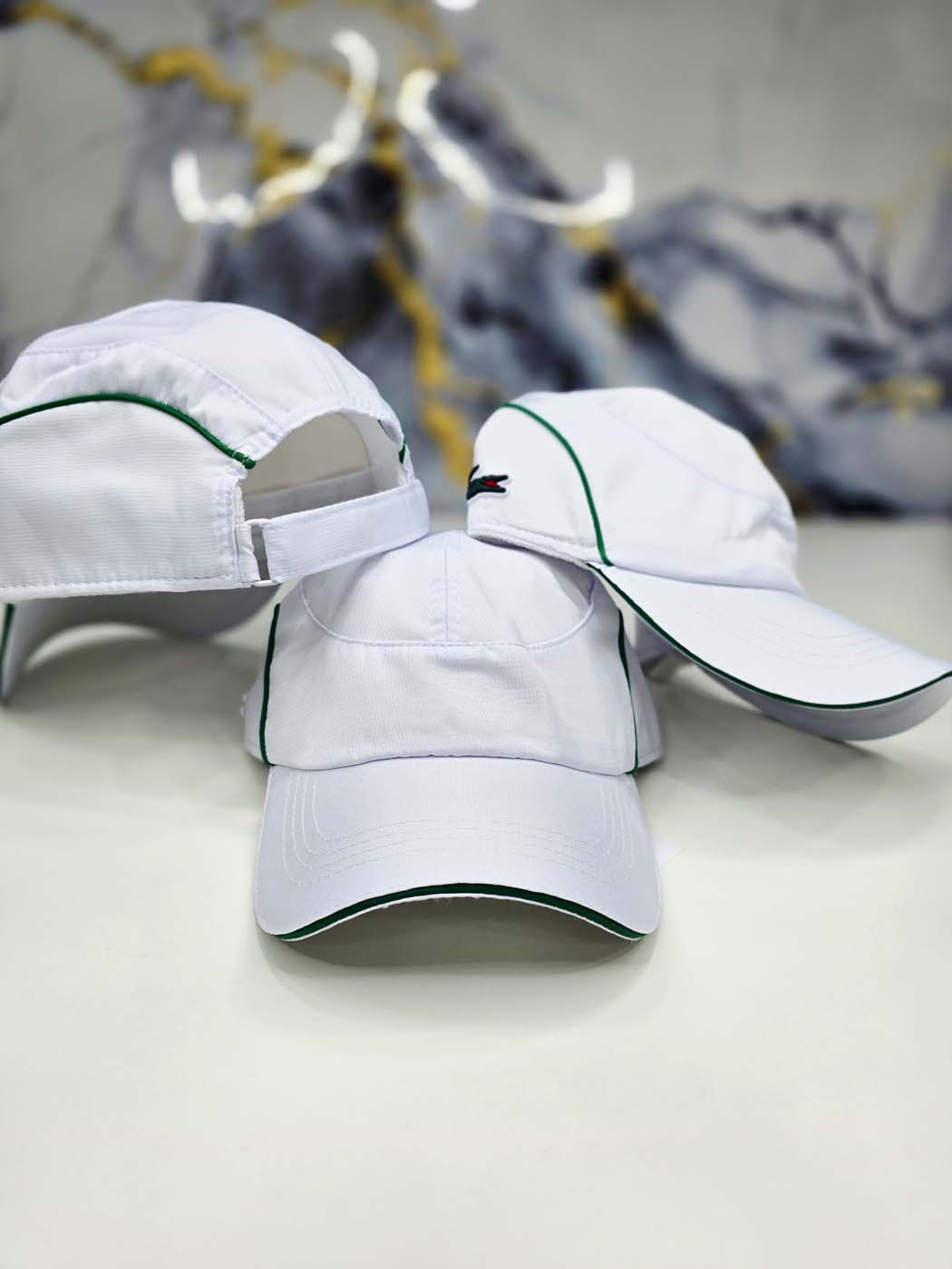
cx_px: 476
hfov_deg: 58.9
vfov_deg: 73.9
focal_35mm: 23
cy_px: 634
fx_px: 843
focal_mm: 6.3
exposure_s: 1/101
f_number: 1.7
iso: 40
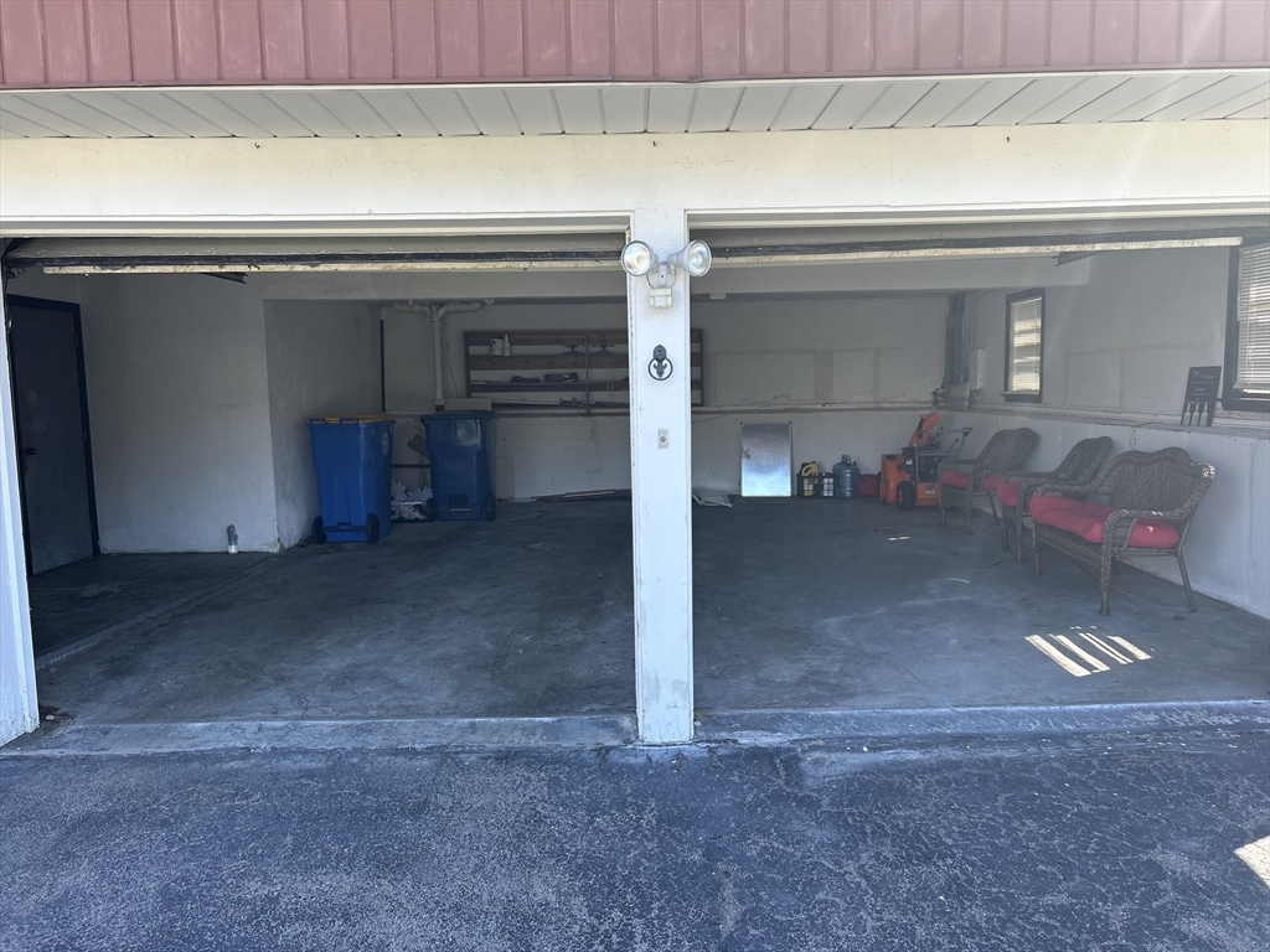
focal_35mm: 26
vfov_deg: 53.1
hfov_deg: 67.3
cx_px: 635
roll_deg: +1.4
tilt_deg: -4.9
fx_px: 954
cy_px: 476
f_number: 1.5
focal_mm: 5.7
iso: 50
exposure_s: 1/509
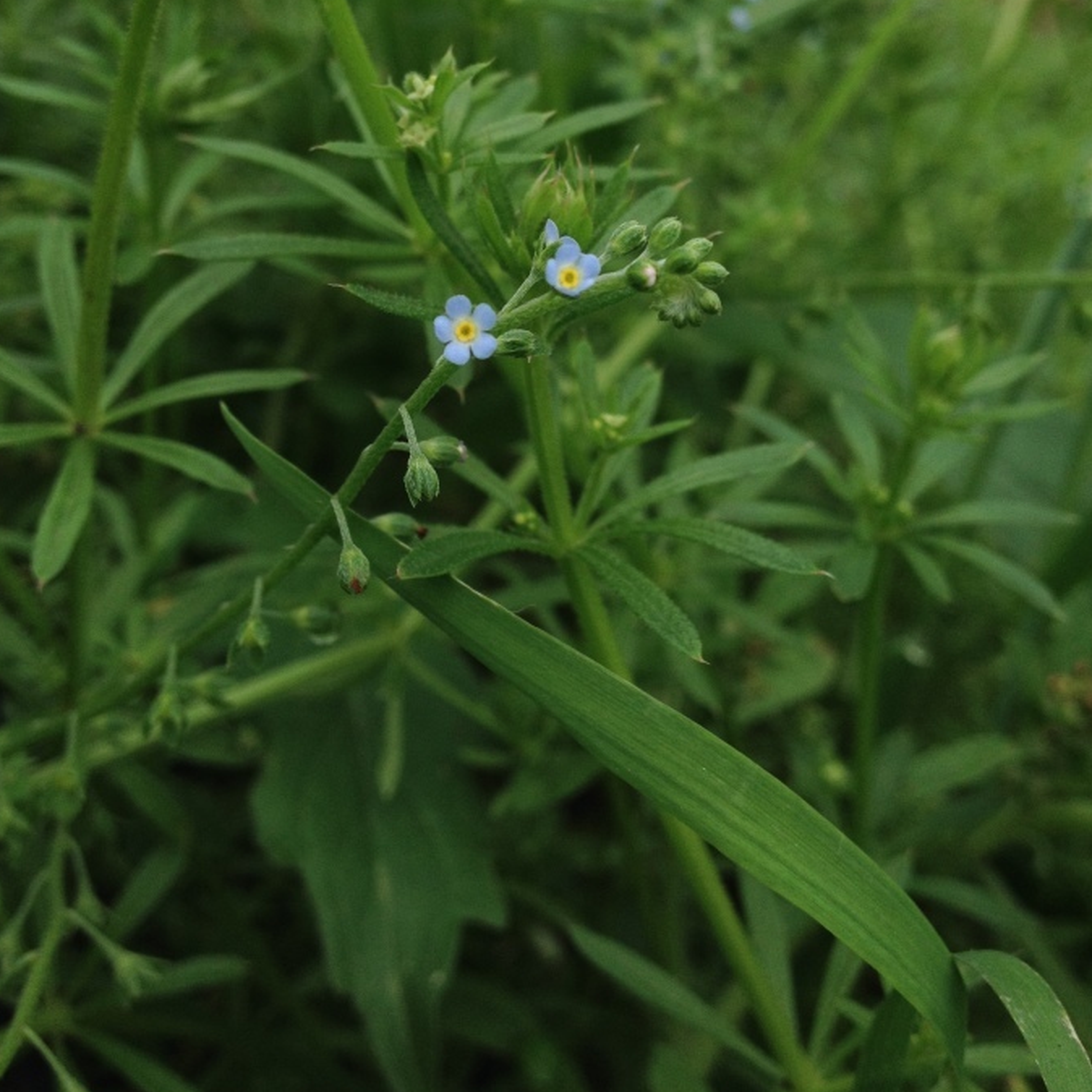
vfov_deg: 35.7
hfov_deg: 36.1
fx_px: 1677
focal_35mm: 47
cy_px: 355
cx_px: 548
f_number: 2.4
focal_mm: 4.28
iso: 50
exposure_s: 1/726
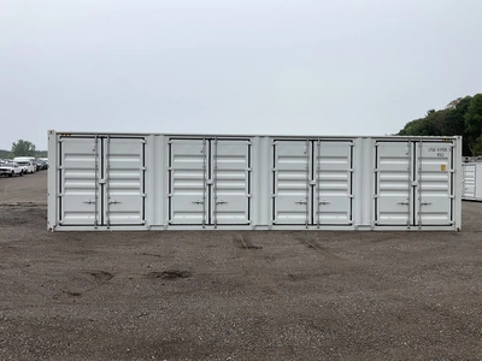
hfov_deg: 61.7
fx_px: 404
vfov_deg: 48.2
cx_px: 241
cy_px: 180
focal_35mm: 29
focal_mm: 3
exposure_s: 1/397
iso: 25
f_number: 1.8
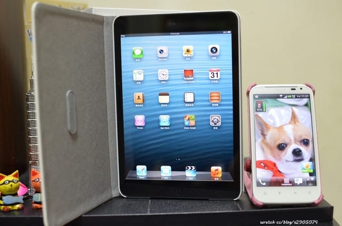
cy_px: 113
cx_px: 171
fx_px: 497
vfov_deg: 25.6
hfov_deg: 37.9
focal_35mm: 52
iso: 1600
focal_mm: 35
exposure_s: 1/60
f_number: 3.2
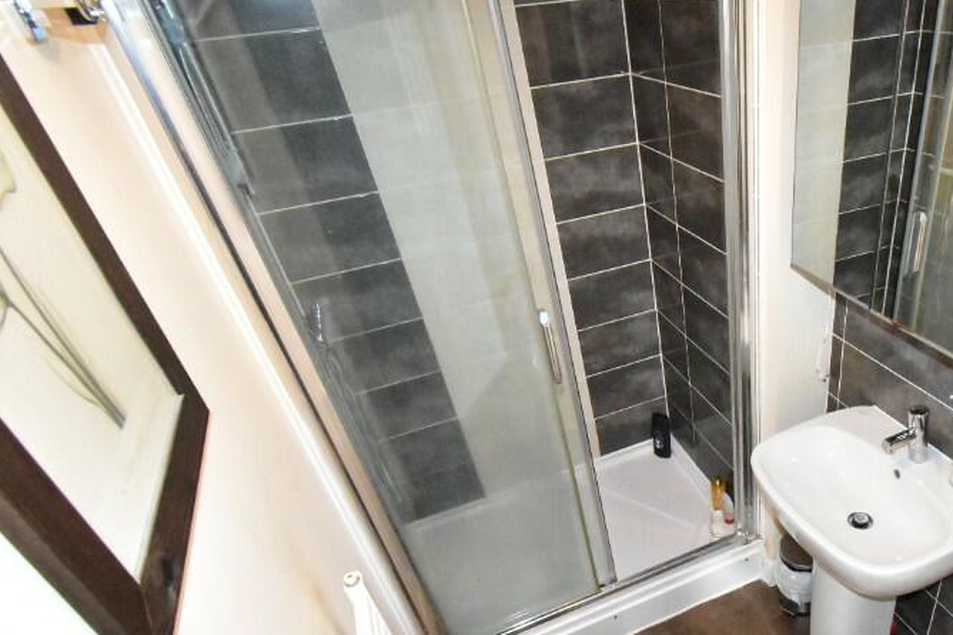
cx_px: 686
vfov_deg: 53.4
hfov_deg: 72.1
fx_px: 609
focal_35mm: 23
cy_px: 449
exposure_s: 1/200
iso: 12800
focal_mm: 10
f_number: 9
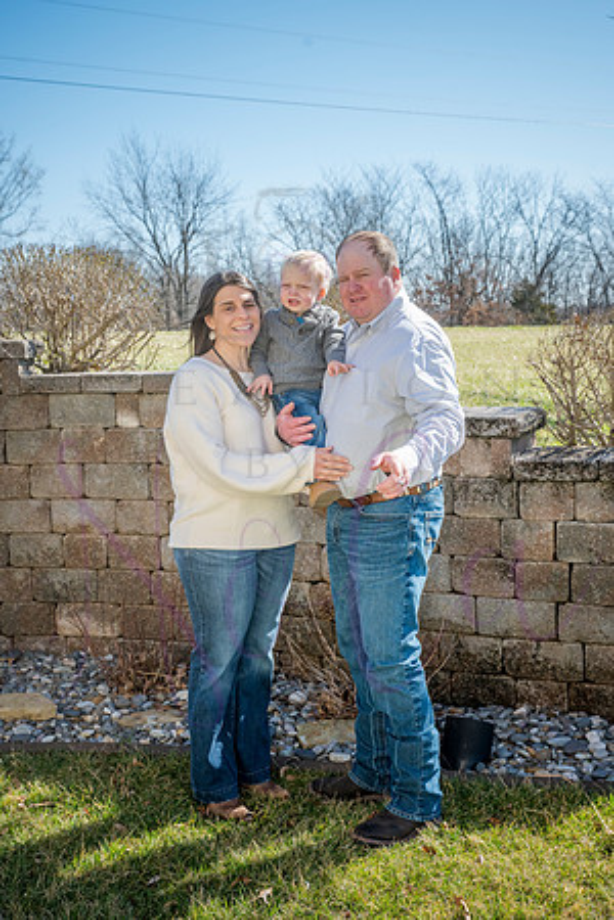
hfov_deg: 27.5
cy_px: 460
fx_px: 1253
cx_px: 307
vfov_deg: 40.3
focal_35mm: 49
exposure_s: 1/640
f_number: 6.3
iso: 400
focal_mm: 49
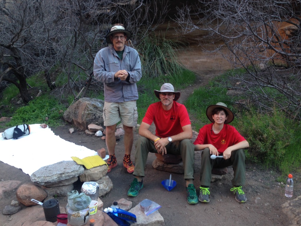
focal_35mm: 33
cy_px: 113
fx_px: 287
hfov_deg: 55.4
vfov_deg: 42.9
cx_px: 150
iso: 50
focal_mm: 4.12
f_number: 2.4
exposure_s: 1/60
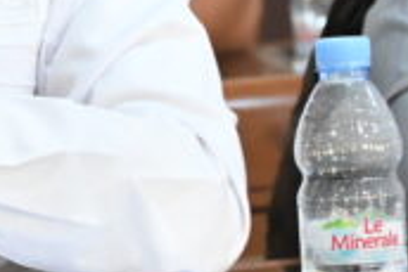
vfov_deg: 1.5
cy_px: -90
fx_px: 10140
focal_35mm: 894
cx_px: -275
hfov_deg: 2.3
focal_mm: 200
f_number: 6.3
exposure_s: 1/125
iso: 9000
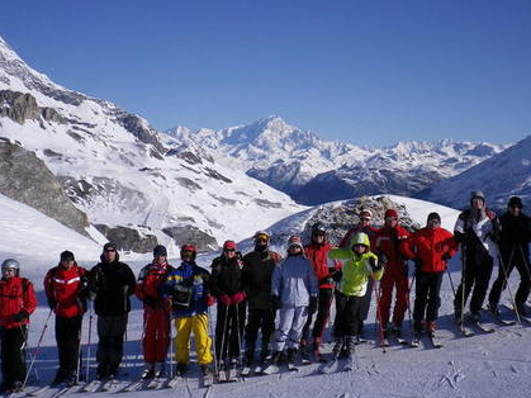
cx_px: 323
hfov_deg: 35.4
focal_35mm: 54
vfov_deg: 27.0
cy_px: 212
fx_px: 828
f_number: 3.9
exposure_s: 1/1500
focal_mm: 6.36
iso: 80
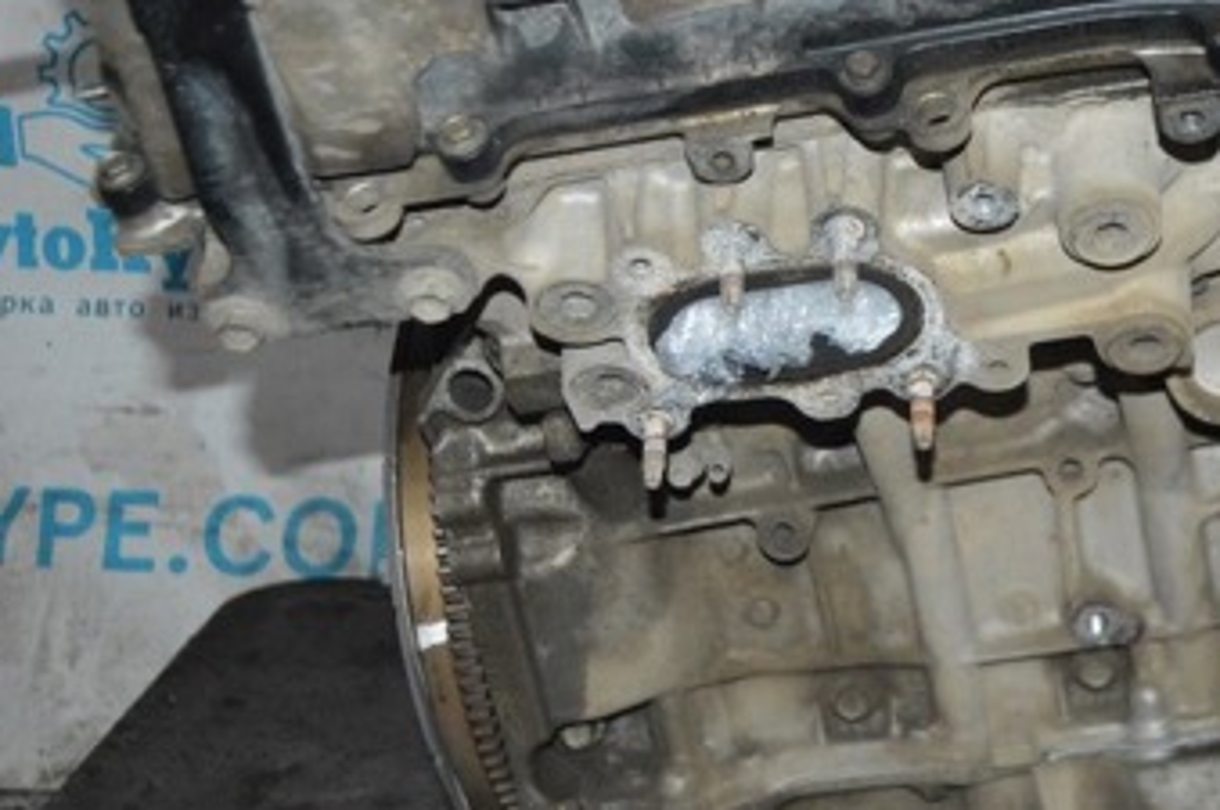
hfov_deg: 29.2
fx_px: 2301
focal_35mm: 68
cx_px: 925
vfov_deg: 19.9
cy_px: 243
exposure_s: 1/60
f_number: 4
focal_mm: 24
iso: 3200
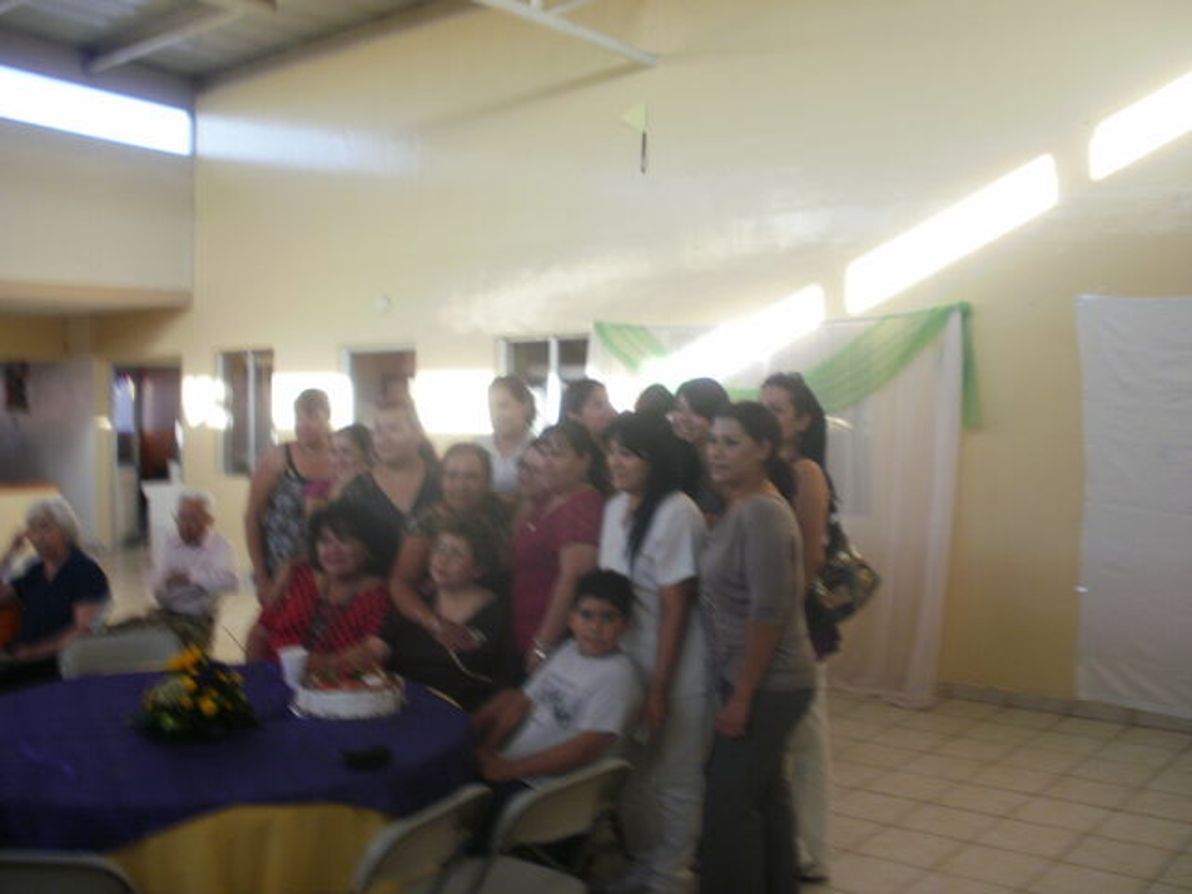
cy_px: 447
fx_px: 1240
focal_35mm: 36
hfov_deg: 51.4
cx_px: 596
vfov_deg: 39.7
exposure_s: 1/40
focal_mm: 6.3
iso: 100
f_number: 3.5
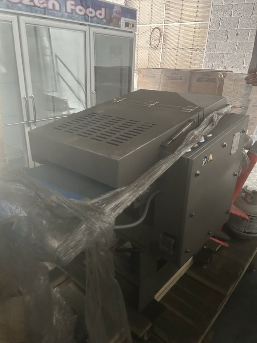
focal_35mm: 26
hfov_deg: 53.1
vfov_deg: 67.3
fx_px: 257
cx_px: 128
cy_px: 172
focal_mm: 5.7
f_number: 1.5
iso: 640
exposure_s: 1/40
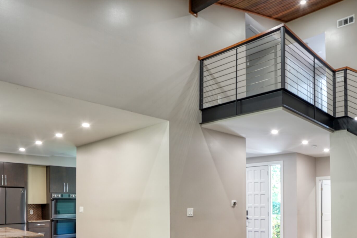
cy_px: 196
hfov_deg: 60.5
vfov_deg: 41.4
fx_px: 297
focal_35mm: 30
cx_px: 238
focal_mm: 16
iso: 125
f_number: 13
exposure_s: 1
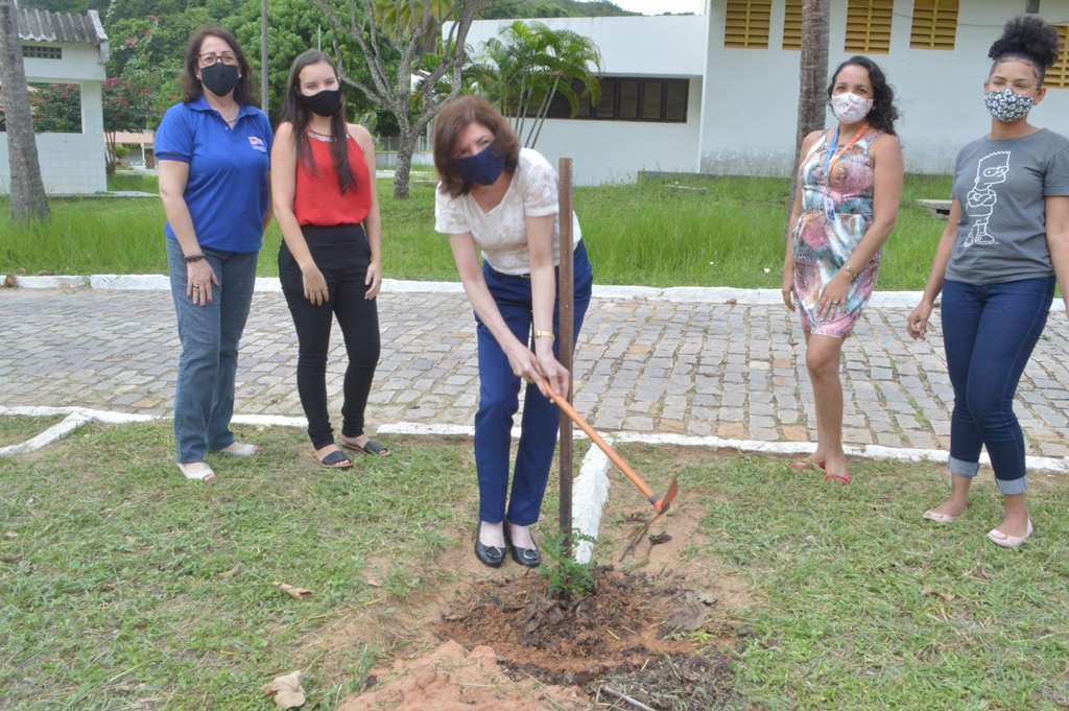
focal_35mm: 30
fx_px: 890
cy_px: 356
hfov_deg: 62.0
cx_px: 534
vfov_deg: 43.5
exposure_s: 1/20
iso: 200
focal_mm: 20
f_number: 25
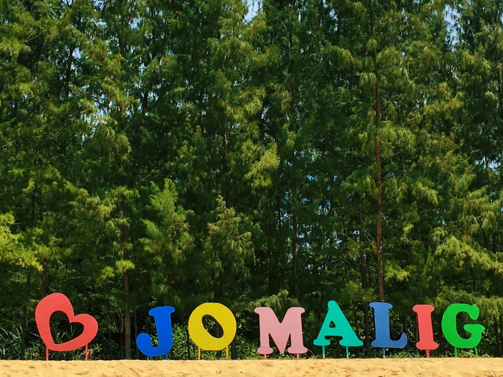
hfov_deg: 31.6
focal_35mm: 61
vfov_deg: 24.0
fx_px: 886
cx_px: 213
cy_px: 177
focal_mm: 4.15
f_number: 2.2
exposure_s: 1/1900
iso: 25
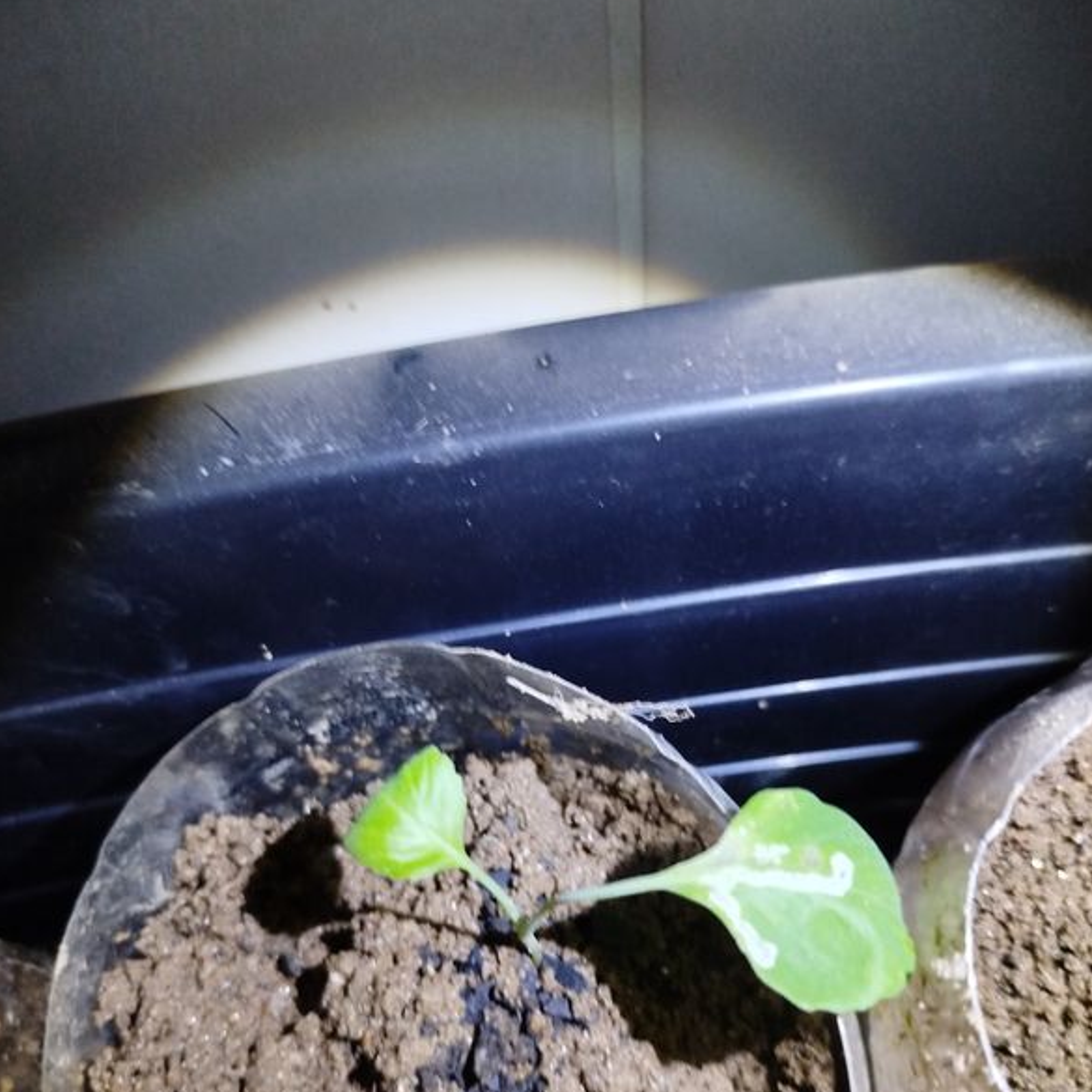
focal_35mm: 29
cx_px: 553
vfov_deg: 54.9
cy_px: 687
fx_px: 1035
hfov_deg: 55.6
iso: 500
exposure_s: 1/17
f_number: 1.7
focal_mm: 5.31
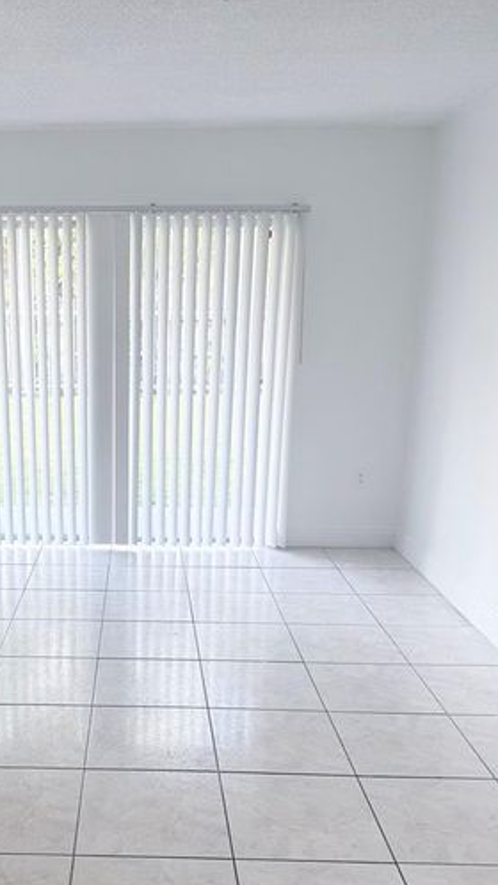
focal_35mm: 35
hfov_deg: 32.9
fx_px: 822
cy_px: 529
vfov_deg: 56.2
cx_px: 107
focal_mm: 6.76
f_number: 1.78
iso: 64
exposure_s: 1/121
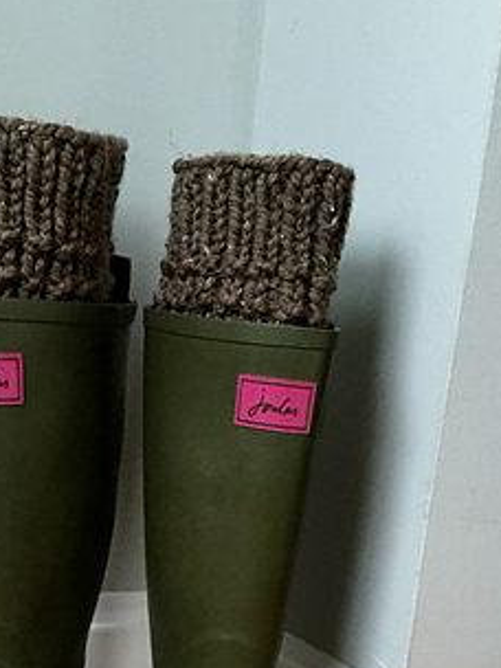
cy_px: 655
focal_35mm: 61
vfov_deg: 29.7
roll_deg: -4.0
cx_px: 130
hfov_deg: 23.8
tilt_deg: -17.3
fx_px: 1177
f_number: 2.2
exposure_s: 1/17
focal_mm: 4.15
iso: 250
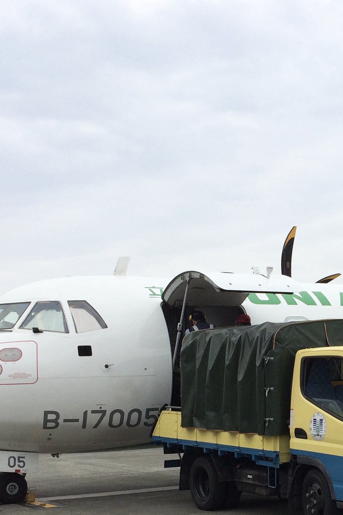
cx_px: 339
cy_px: 373
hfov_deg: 20.0
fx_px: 944
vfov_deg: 30.1
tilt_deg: +0.1
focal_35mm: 66
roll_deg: +1.9
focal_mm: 4.15
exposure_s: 1/483
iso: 32
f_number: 2.2
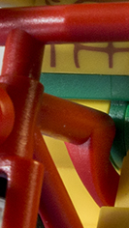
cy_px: 49
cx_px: 72
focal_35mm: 398
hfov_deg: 3.1
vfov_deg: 5.4
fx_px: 2417
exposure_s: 1/20
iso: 400
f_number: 13
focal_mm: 40
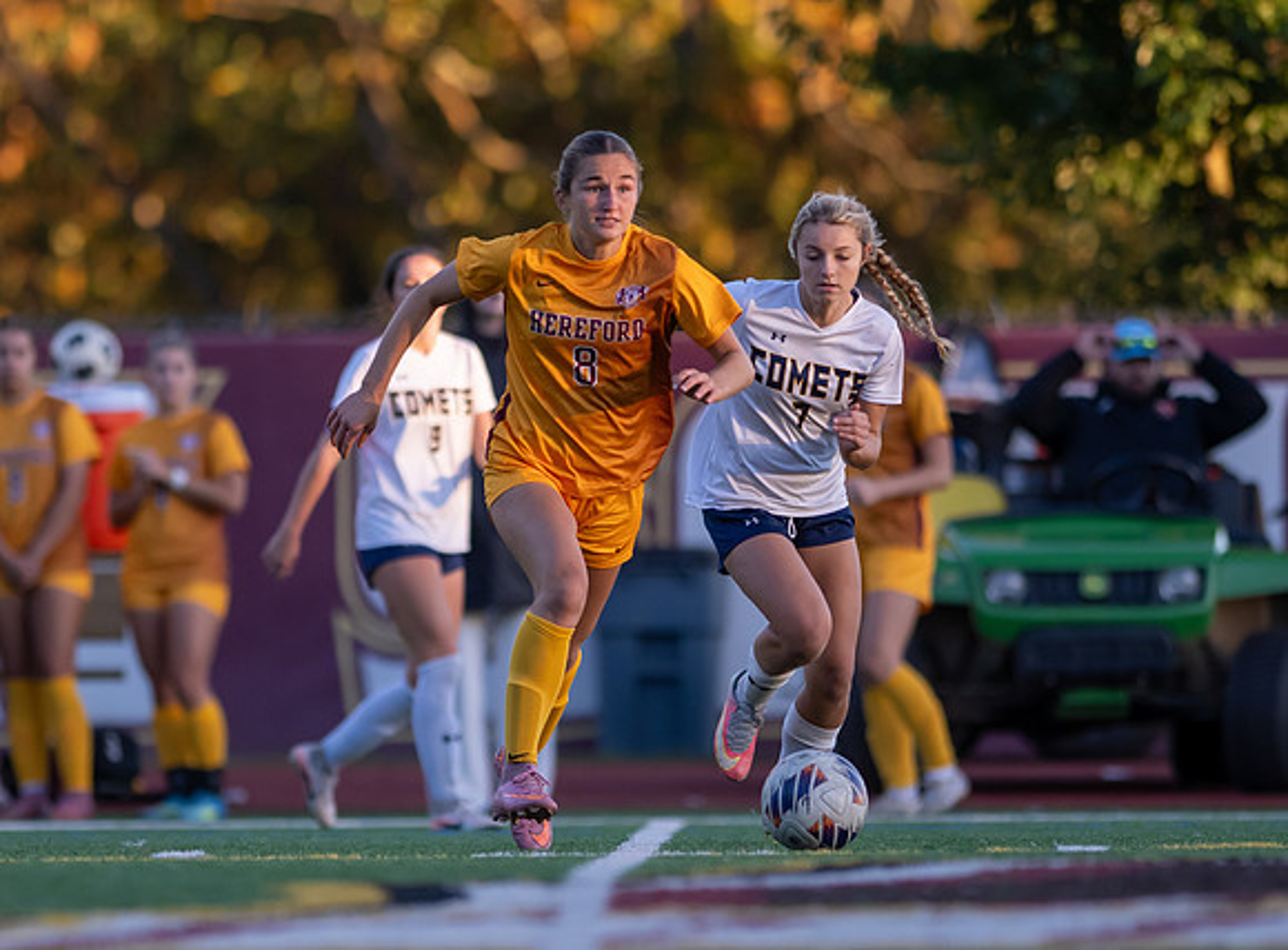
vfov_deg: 2.7
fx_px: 19947
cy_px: 544
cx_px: 547
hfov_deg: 3.7
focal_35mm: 539
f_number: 2.8
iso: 720
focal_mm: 300
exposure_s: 1/1600
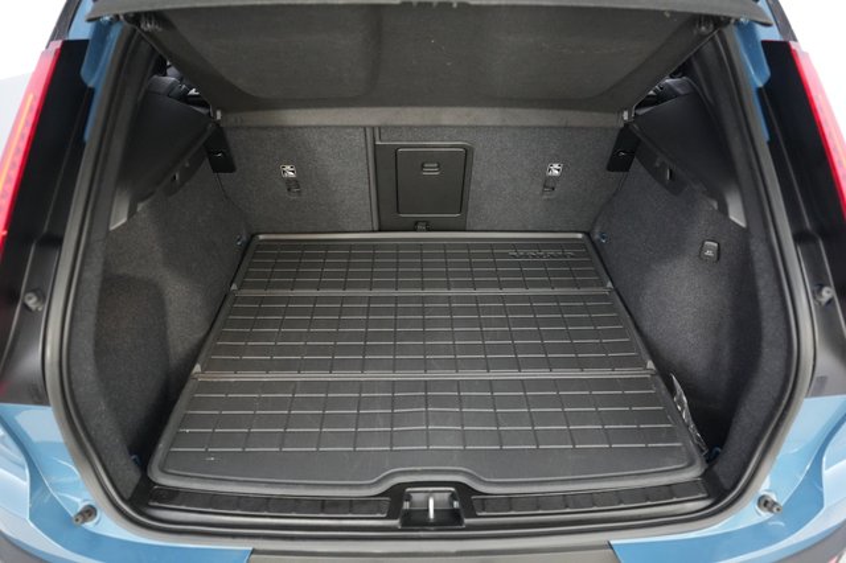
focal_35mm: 25
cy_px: 282
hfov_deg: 71.5
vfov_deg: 51.2
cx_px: 423
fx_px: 587
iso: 8000
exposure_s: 1/160
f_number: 2.8
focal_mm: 25
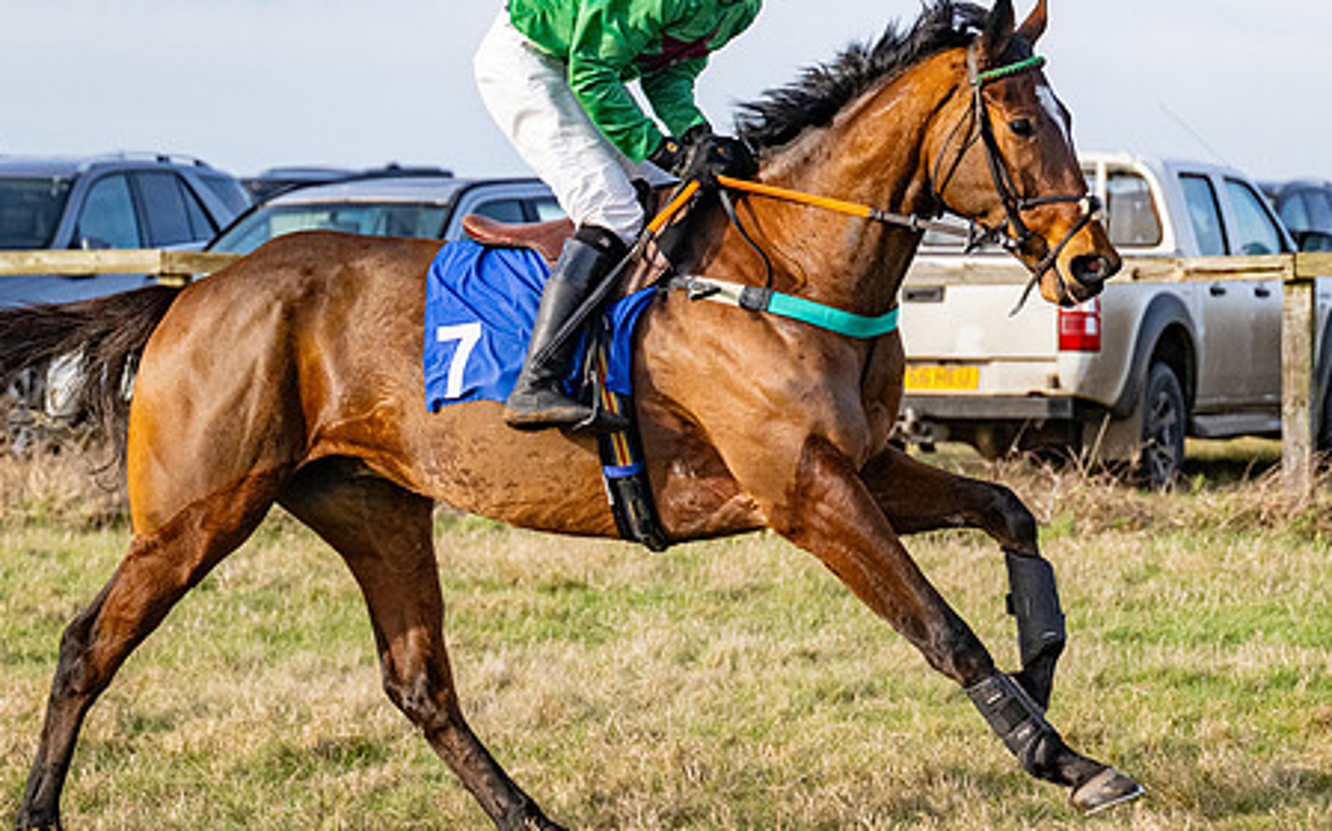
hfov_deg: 11.3
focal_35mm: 186
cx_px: 705
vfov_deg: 7.0
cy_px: 354
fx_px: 6748
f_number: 4
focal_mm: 99
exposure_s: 1/6400
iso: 800
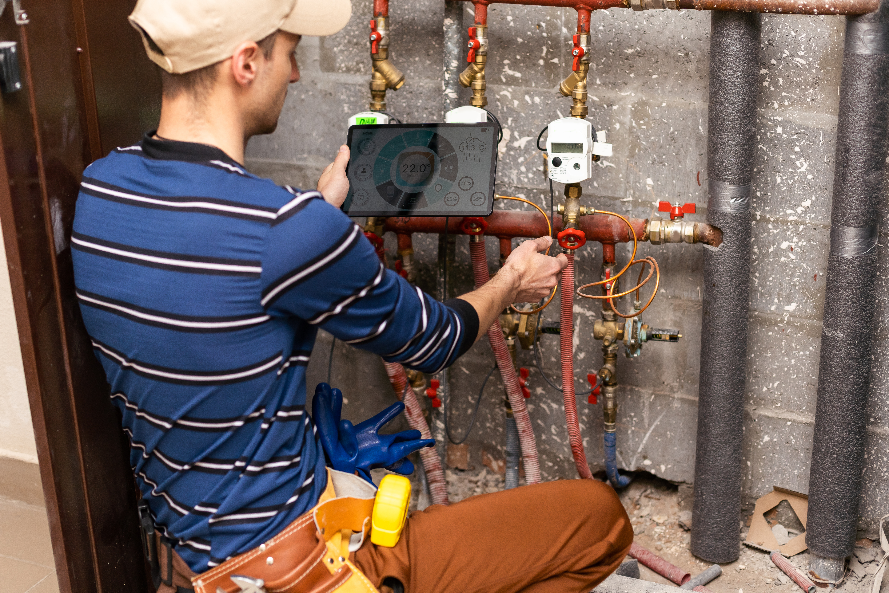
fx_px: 1235
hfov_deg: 39.6
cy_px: 296
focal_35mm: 50
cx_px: 444
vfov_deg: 27.0
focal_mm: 50
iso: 320
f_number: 2.8
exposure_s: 1/160
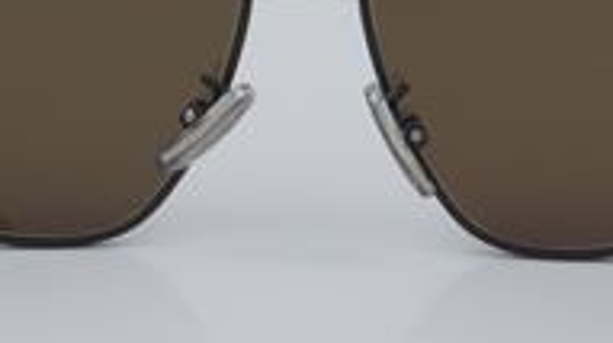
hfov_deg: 11.9
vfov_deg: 6.7
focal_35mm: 181
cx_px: 308
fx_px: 2941
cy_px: 32
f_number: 32
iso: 100
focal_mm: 55
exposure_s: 1/4
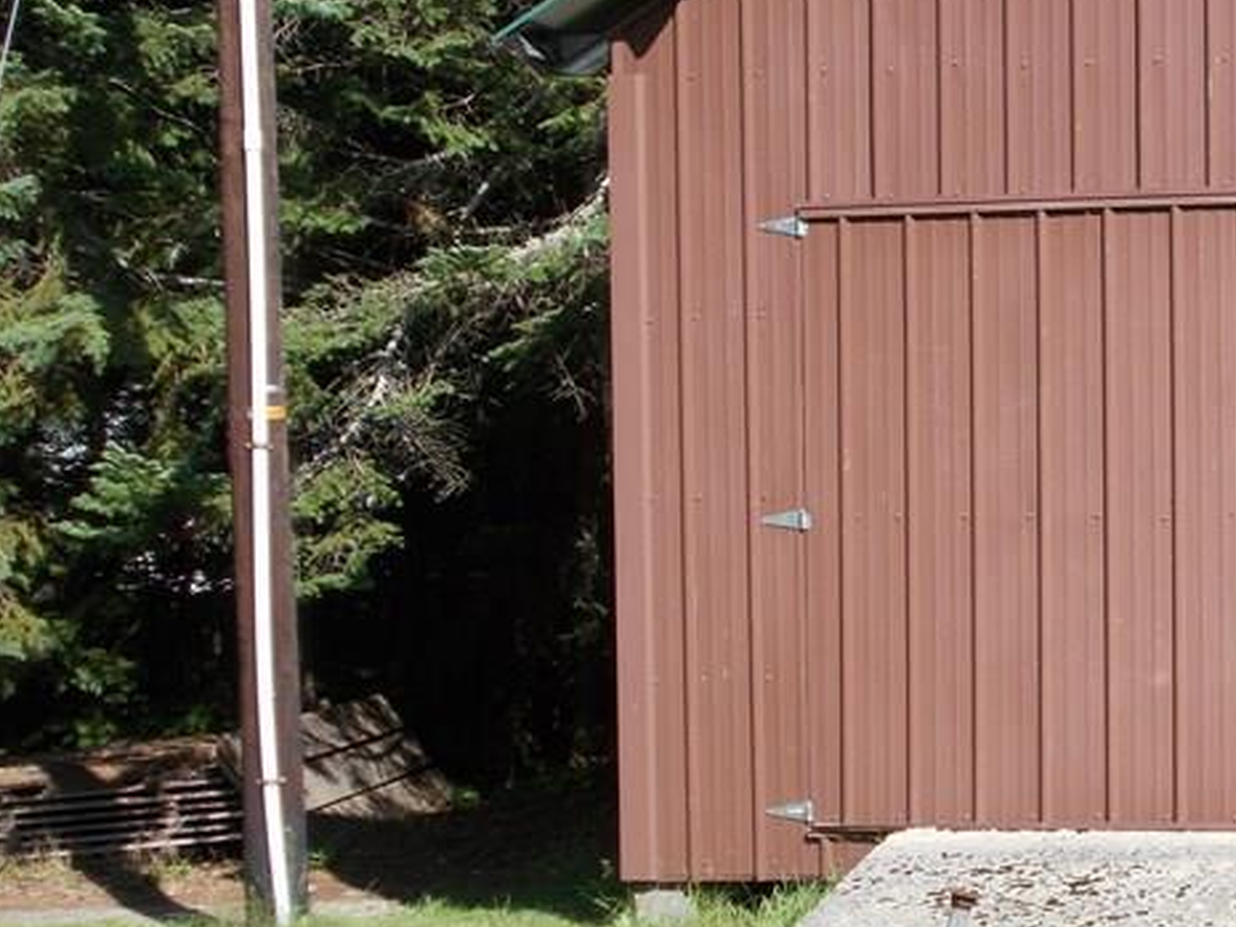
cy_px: 406
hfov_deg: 17.4
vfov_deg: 13.5
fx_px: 3929
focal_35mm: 110
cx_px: 1297
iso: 80
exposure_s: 1/320
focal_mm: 9
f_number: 4.5
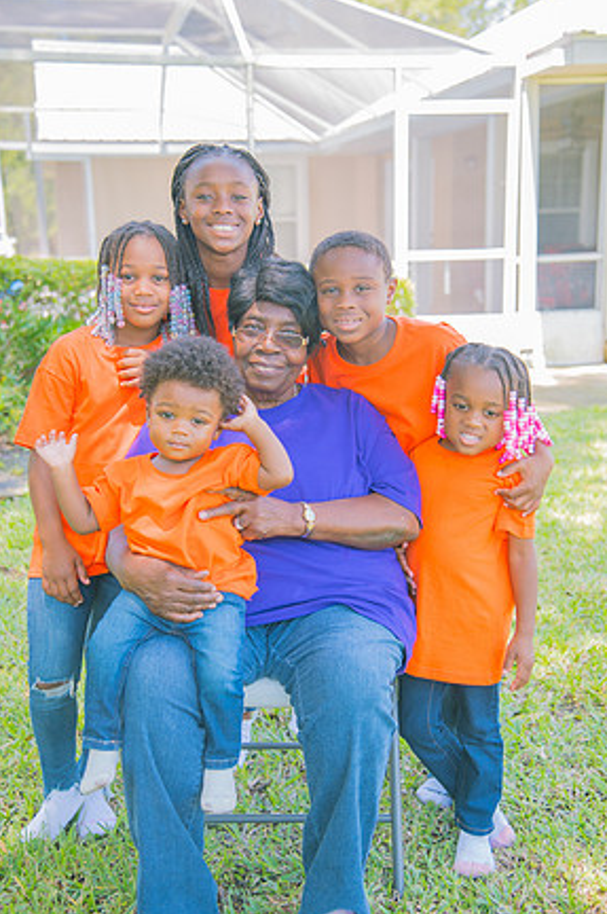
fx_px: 1268
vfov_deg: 39.6
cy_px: 465
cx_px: 295
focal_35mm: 50
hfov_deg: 26.9
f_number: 4
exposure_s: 1/125
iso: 250
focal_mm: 48
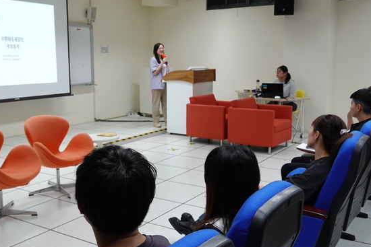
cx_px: 152
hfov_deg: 46.2
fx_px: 433
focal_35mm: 42
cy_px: 124
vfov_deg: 31.9
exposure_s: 1/40
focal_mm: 12.25
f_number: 3.5
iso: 320
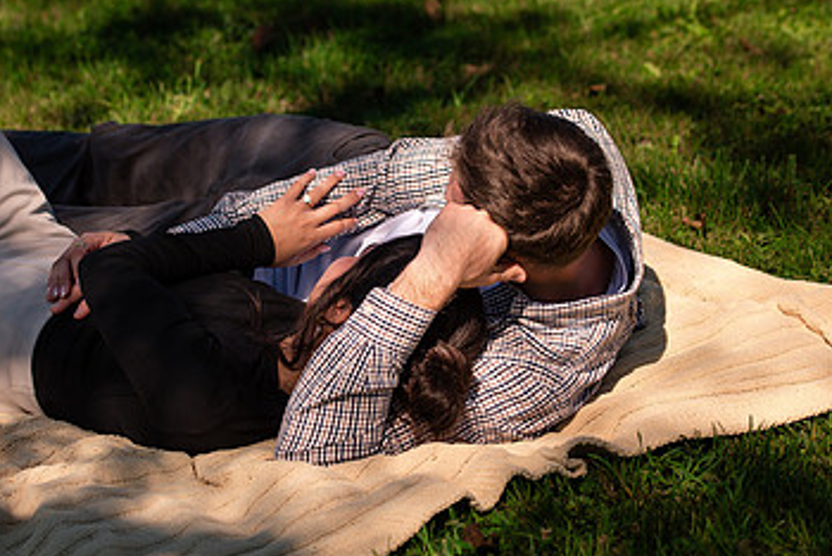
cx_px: 348
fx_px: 3284
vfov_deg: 9.7
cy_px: 195
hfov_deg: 14.4
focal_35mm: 142
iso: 110
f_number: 2.8
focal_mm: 70
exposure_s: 1/4000
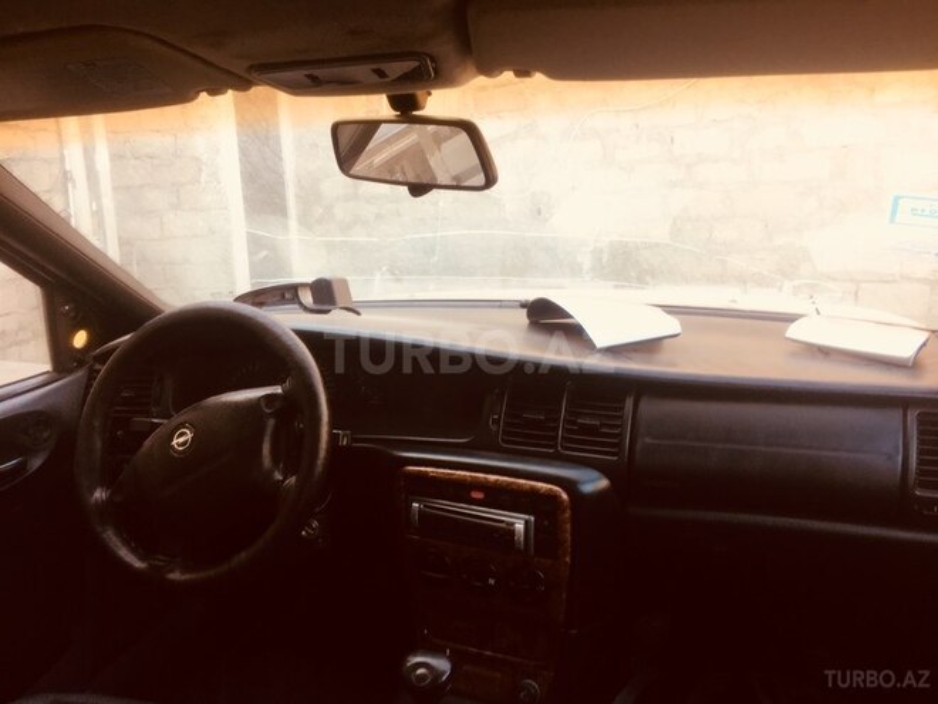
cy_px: 352
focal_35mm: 29
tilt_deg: -12.0
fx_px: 786
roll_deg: +1.9
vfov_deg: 48.2
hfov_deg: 61.7
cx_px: 469
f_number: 2.2
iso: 25
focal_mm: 4.15
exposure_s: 1/50
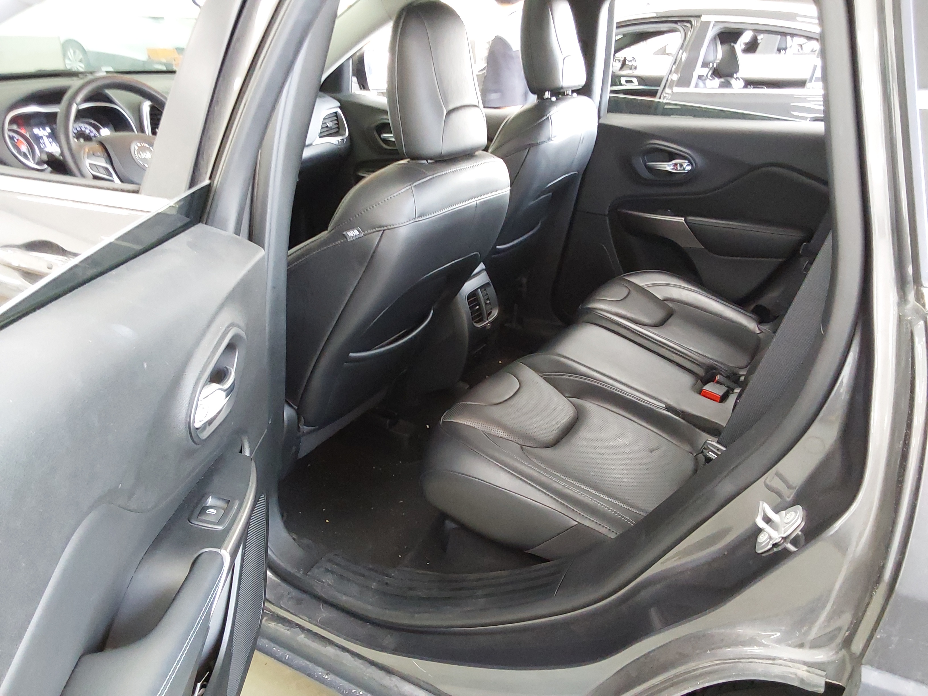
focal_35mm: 28
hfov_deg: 63.4
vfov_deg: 49.7
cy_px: 348
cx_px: 464
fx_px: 751
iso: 250
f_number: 1.9
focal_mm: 2.91
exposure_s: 1/40
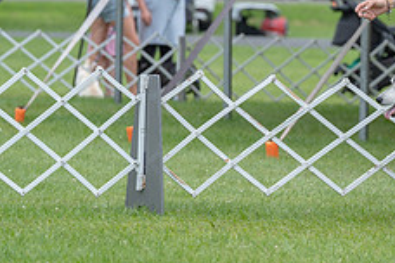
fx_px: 4290
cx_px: 378
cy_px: -13
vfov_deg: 3.5
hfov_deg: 5.3
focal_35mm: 391
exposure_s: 1/1000
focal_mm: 154
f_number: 4.5
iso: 400
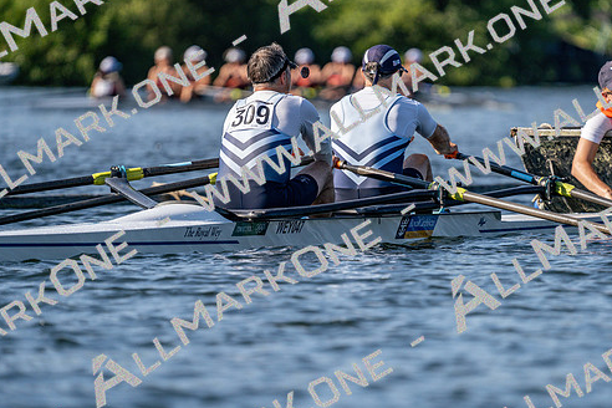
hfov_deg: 3.7
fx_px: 9587
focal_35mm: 564
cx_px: 345
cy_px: 216
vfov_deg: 2.4
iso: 250
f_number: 6.3
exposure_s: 1/1600
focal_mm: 478
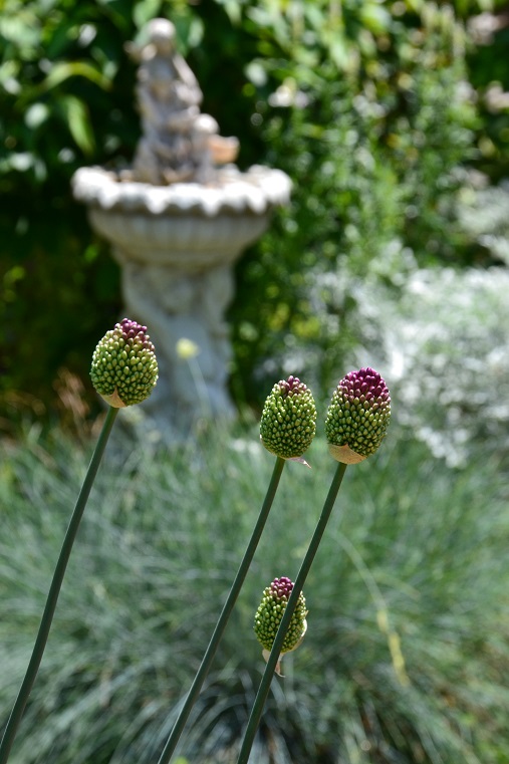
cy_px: 382
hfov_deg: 11.4
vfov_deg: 17.1
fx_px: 2546
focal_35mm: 120
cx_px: 254
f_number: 10
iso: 400
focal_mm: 80
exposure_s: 1/250
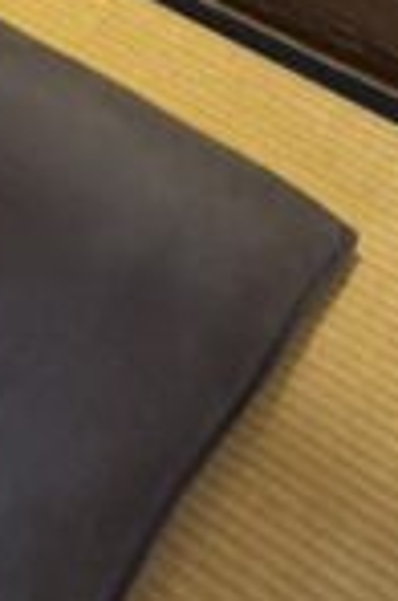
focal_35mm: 101
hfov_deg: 13.0
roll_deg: +0.2
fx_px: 1683
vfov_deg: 13.8
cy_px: -869
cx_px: -126
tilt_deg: -12.8
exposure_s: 1/50
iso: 1000
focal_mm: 2.22
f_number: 2.2
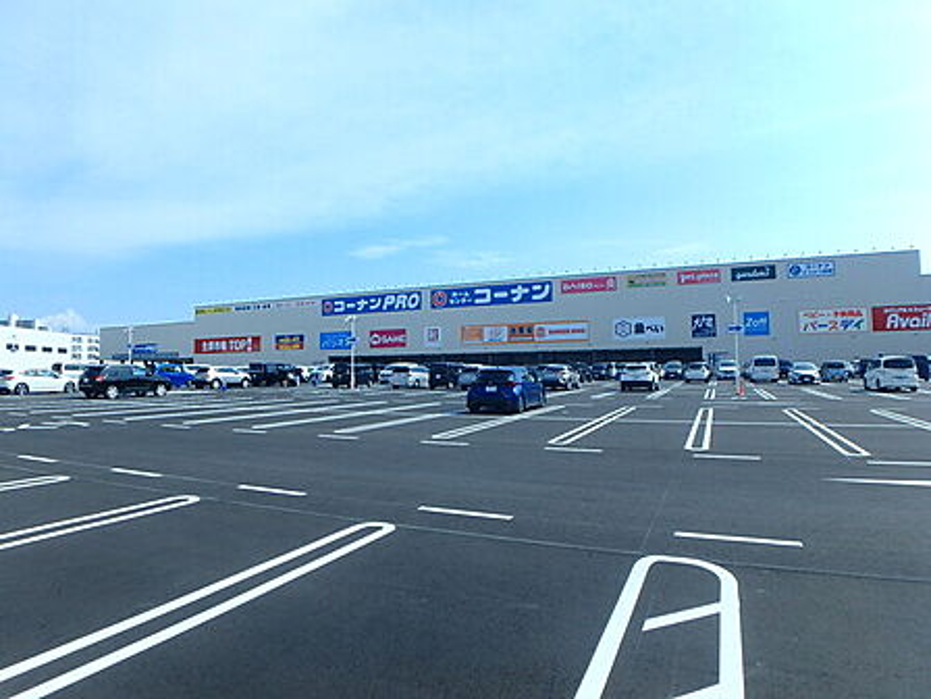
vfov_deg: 63.4
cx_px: 466
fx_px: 565
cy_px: 350
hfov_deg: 79.0
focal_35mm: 21
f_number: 6
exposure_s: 1/400
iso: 125
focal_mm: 3.7
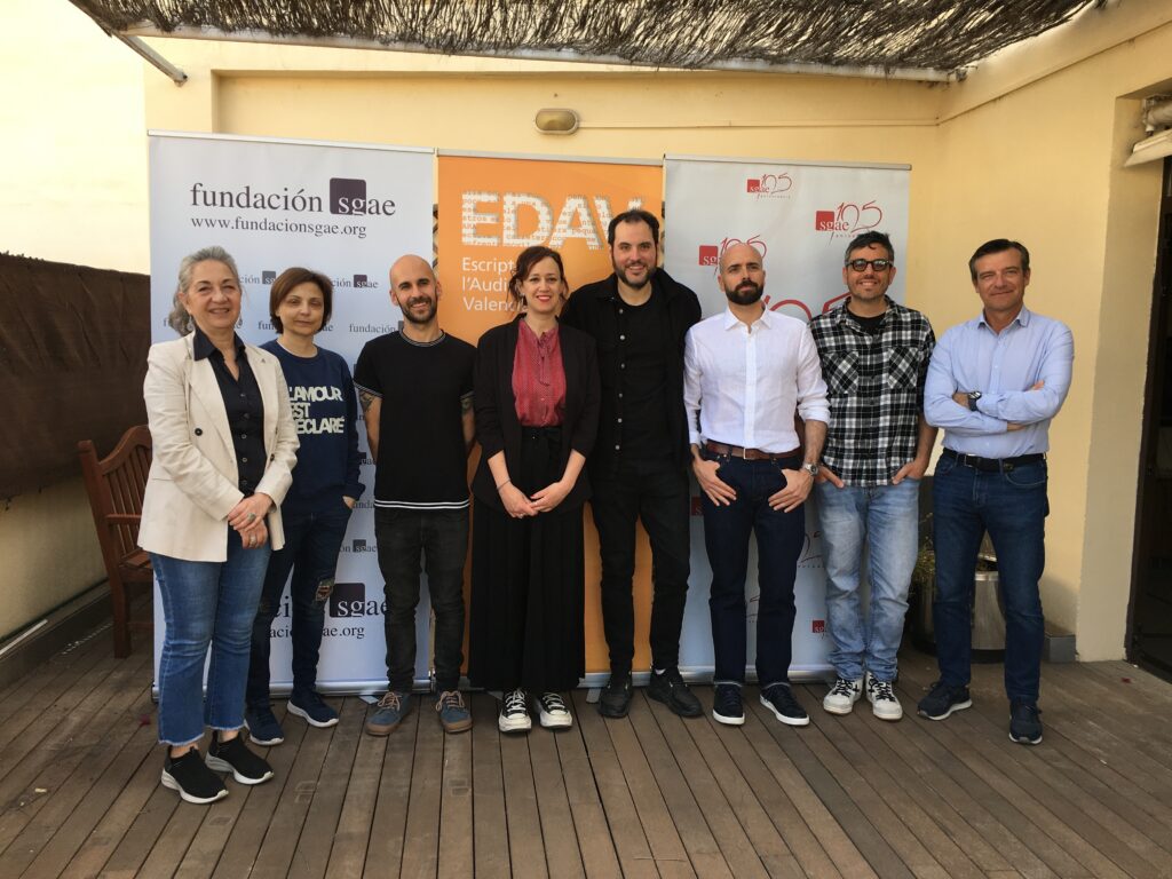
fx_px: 982
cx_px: 586
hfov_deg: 61.7
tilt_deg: -5.1
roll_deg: -0.6
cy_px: 440
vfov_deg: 48.2
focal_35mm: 29
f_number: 2.2
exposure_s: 1/242
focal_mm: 4.15
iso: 25
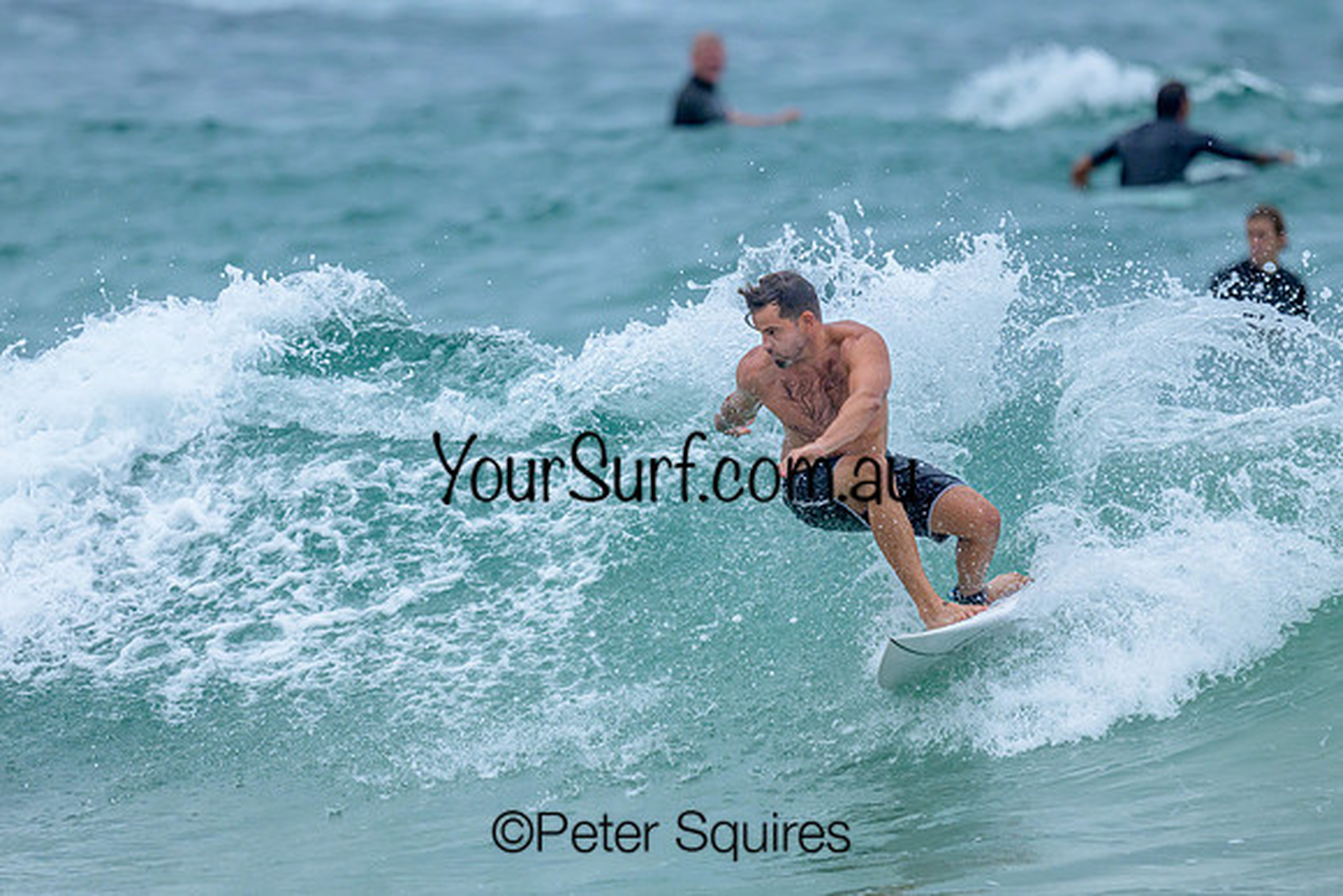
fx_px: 39587
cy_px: 445
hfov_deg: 1.9
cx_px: 758
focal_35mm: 1061
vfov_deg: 1.3
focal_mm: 800
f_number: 6.3
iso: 720
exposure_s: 1/3200
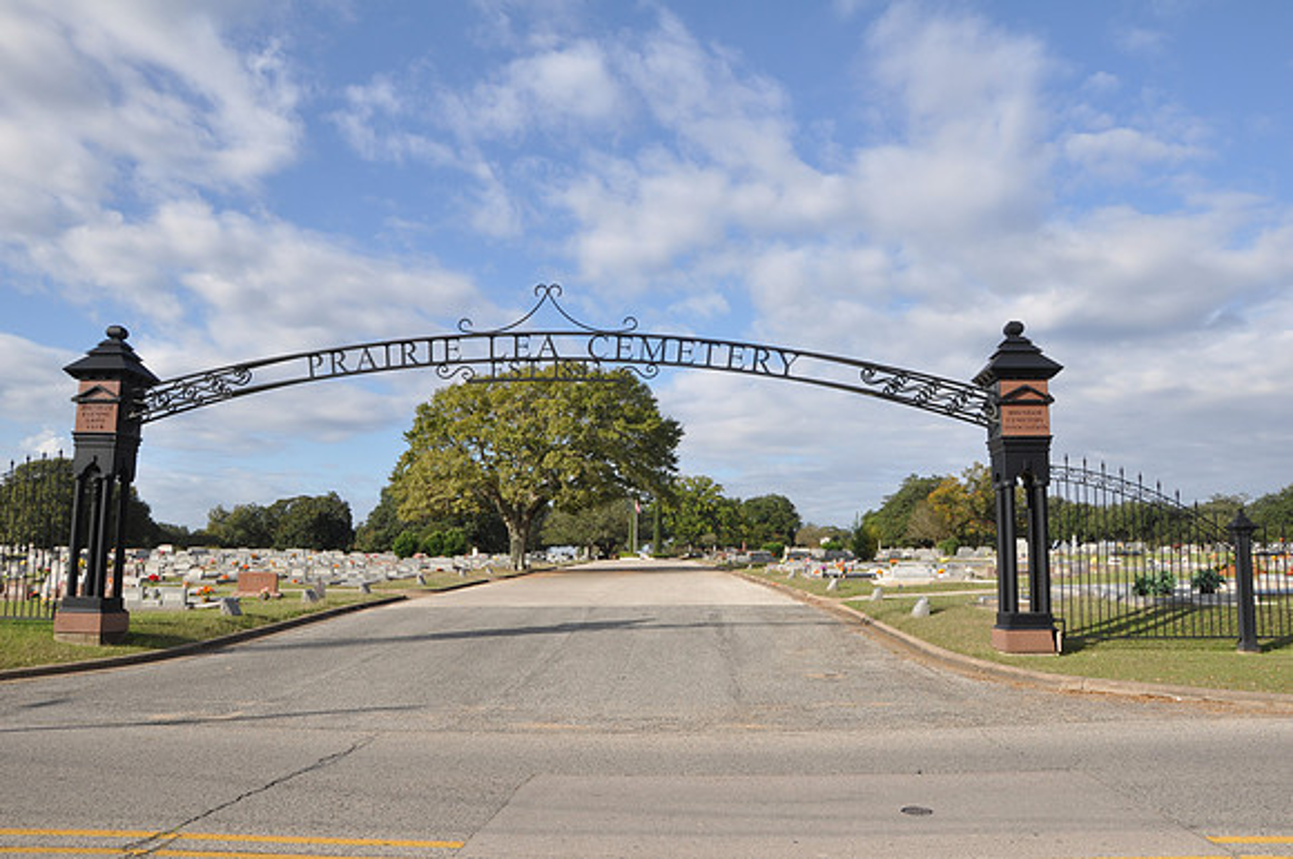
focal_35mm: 27
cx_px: 646
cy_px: 430
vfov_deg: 47.8
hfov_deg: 67.5
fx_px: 968
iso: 200
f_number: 11
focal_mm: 18
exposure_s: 1/125
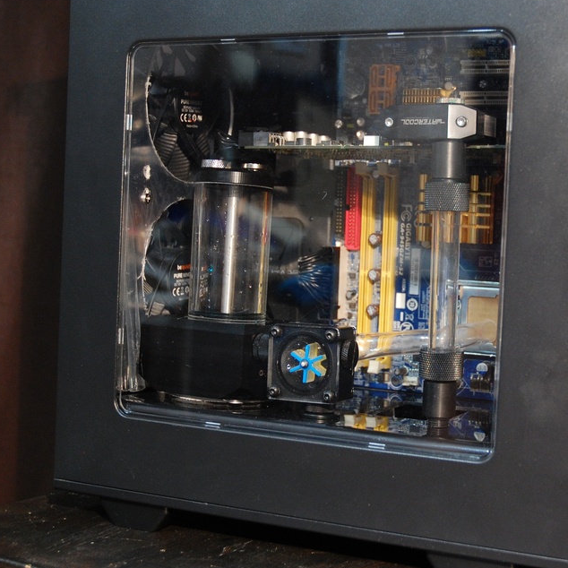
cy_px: 277
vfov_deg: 28.8
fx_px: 1108
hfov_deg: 28.6
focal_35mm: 60
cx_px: 367
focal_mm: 29
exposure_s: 1/3
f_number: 4
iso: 800
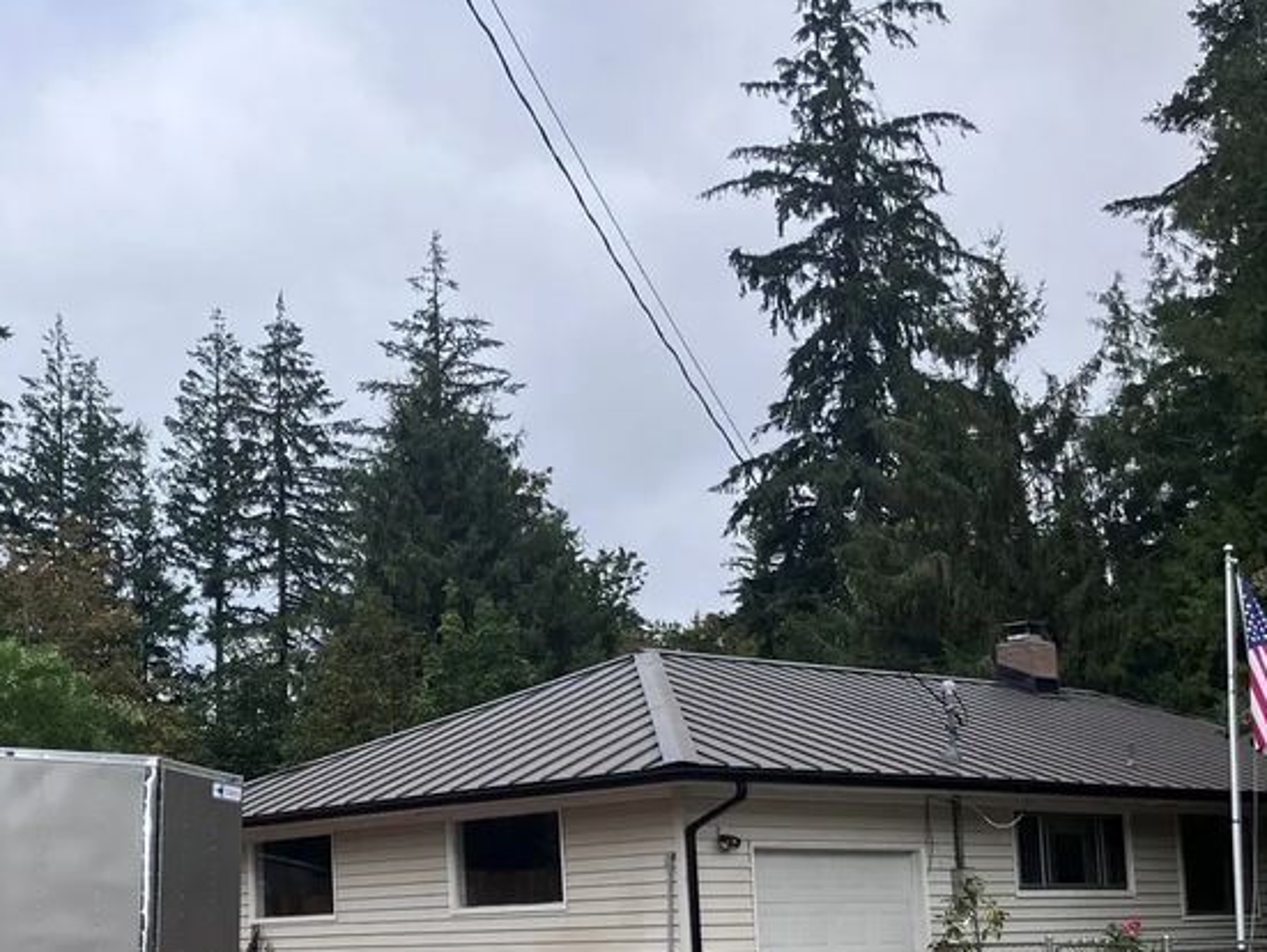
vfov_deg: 27.6
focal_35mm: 52
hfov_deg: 35.5
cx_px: 239
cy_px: 724
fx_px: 1905
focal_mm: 3.99
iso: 32
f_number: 1.8
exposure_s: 1/1799
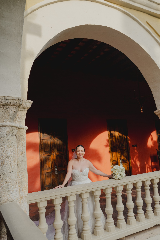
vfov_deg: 63.7
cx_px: 80
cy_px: 120
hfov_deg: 45.0
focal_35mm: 29
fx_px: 193
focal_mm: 29
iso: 250
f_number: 4.5
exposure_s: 1/400
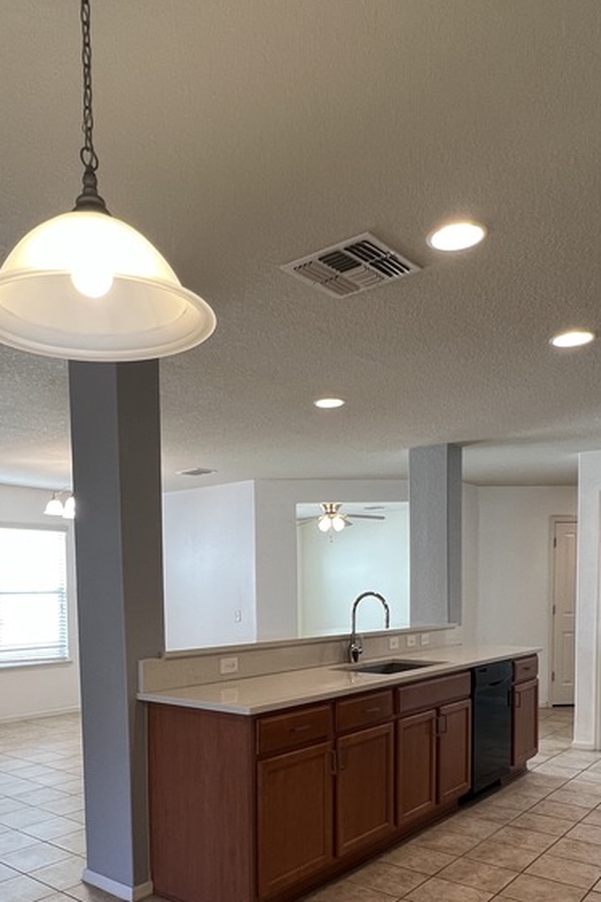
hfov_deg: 49.3
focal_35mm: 26
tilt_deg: -4.5
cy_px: 639
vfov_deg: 66.5
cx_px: 254
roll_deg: +0.7
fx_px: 652
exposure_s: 1/60
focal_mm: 1.57
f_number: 1.8
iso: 160
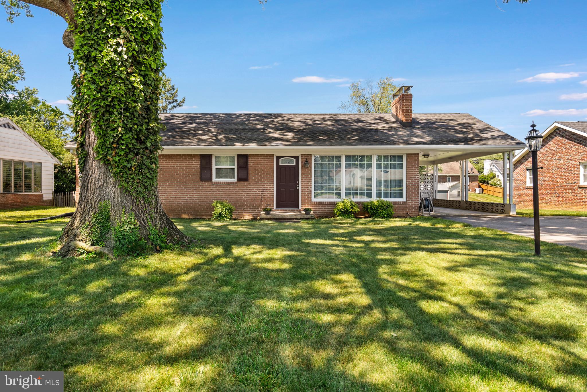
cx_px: 294
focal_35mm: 24
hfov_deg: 73.7
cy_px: 196
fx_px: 391
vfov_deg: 53.2
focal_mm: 24
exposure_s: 1/125
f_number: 8
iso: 320
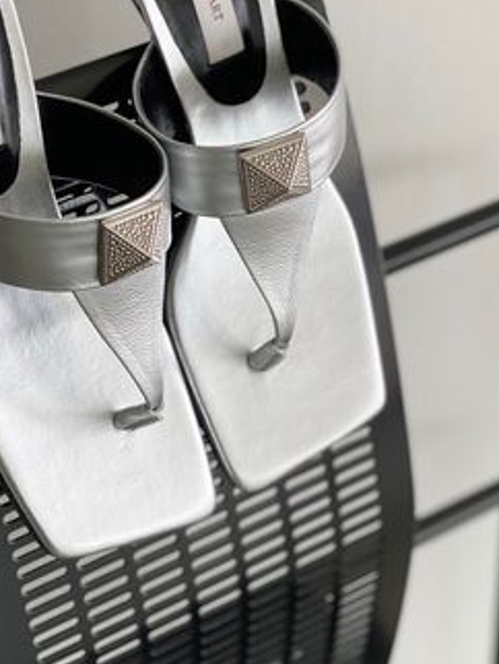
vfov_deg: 22.7
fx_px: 1651
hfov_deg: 17.1
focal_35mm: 86
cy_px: 230
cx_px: 134
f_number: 2
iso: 40
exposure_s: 1/122
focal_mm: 6
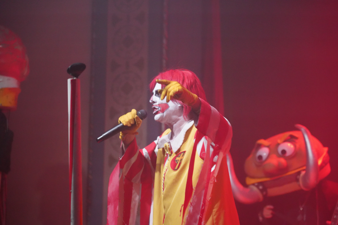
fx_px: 986
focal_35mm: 105
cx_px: 169
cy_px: 112
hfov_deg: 19.5
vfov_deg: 13.0
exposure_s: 1/160
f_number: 4
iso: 12800
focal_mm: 105
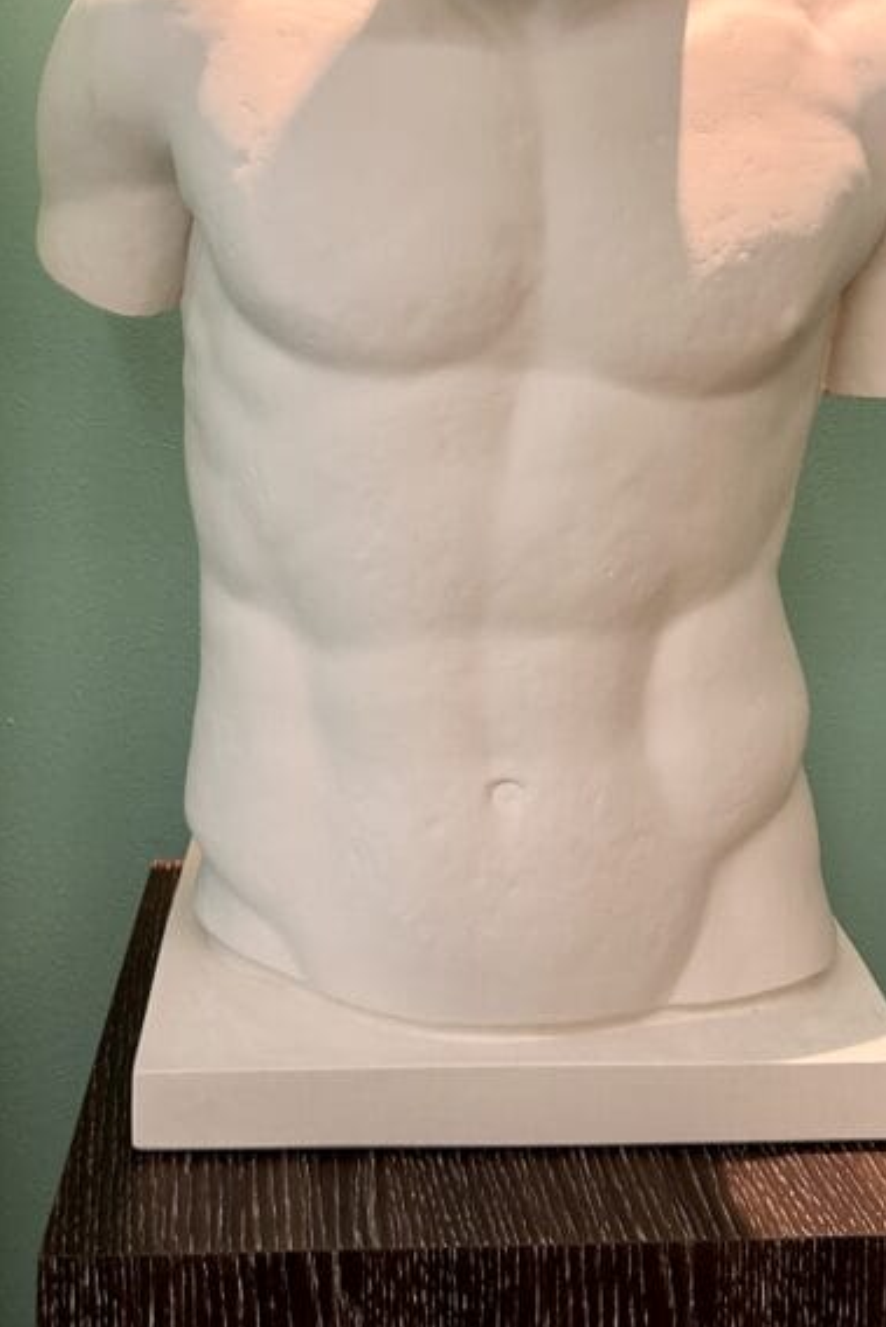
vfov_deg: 42.2
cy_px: 318
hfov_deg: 29.8
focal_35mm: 45
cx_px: 556
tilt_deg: -5.8
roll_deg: -1.1
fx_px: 1660
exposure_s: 1/50
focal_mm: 6.86
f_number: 1.78
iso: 160
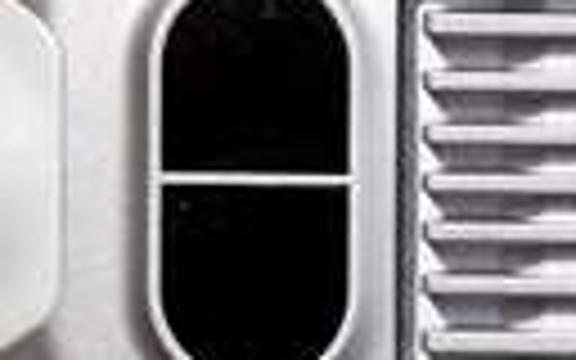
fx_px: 7001
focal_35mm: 446
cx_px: 1512
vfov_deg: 2.9
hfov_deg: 4.6
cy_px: 281
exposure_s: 1/2500
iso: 400
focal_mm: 70
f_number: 4
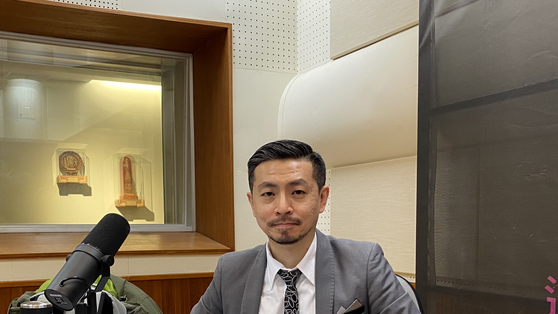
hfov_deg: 48.3
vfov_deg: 27.5
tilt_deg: -5.9
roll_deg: +0.1
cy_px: 274
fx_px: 621
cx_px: 264
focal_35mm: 42
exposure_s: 1/60
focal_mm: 4.25
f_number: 1.8
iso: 100
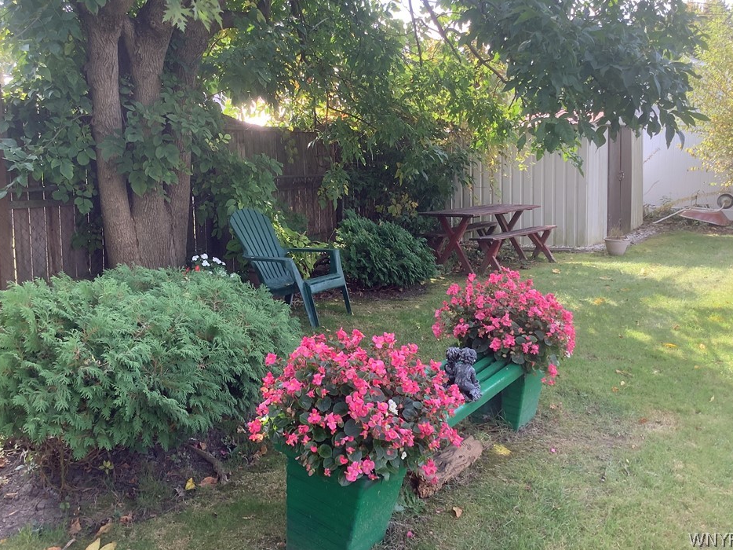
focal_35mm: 34
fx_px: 720
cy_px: 251
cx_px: 368
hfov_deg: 54.0
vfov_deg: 41.7
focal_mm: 3.3
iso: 25
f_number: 2.4
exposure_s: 1/120
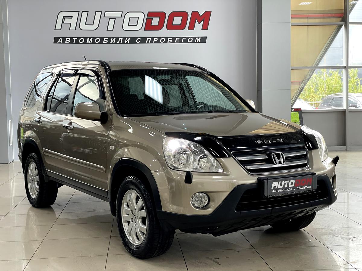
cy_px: 136
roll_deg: +1.6
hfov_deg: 36.8
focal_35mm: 52
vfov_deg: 28.0
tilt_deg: -3.0
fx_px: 544
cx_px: 181
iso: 200
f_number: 2
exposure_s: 1/100
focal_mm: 6
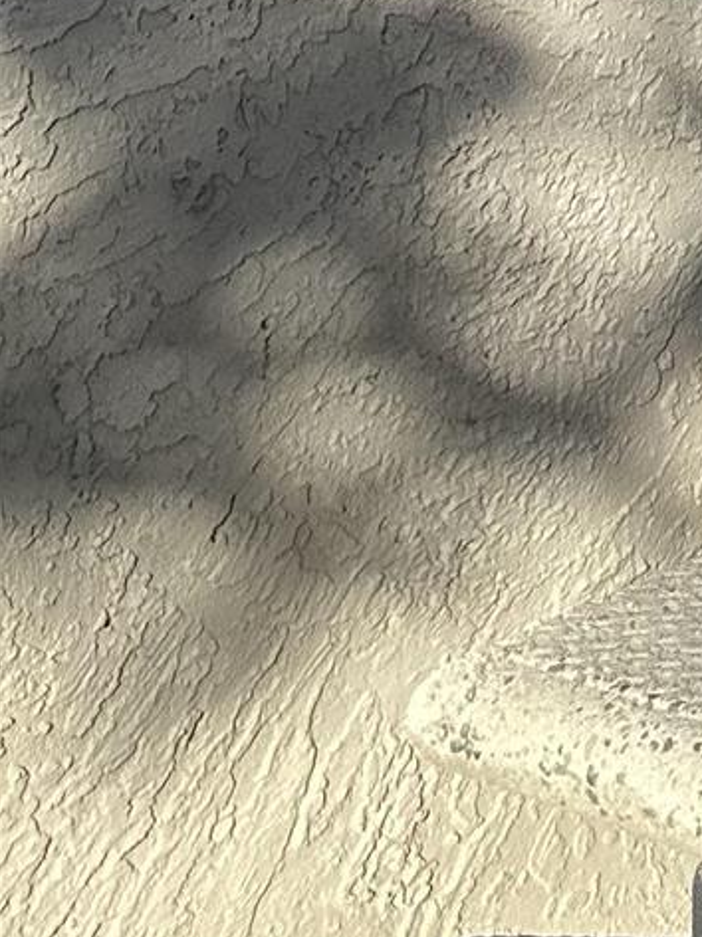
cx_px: 1711
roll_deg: -1.5
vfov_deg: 13.9
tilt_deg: +7.3
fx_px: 3168
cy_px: -1010
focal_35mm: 117
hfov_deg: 10.7
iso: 80
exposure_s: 1/1517
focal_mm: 6.86
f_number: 1.78
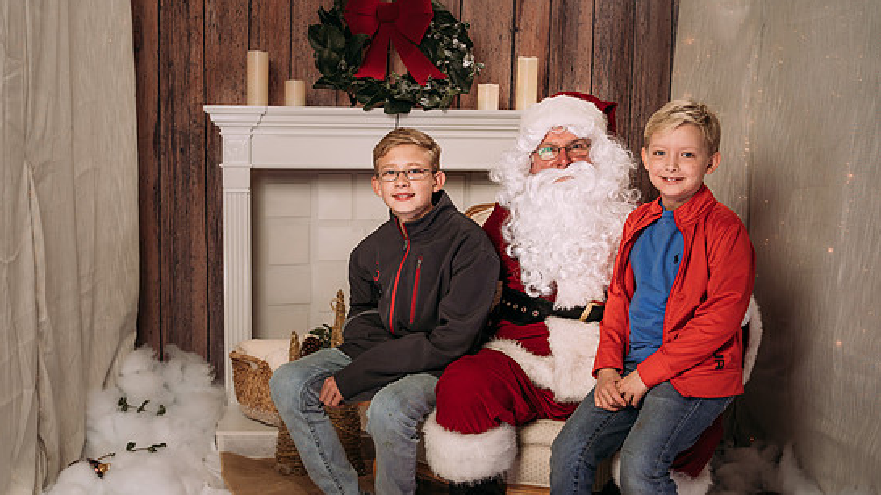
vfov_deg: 27.1
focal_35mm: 44
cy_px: 282
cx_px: 380
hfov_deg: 46.3
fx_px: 1028
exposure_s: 1/100
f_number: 6.3
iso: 100
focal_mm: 35
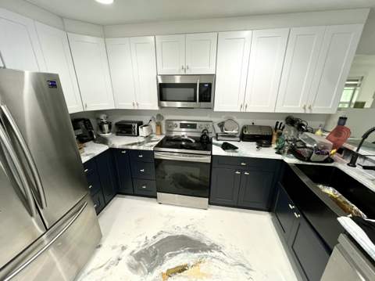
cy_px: 140
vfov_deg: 89.8
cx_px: 188
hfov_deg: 106.2
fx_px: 141
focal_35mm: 13
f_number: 1.8
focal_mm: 1.57
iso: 500
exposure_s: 1/60
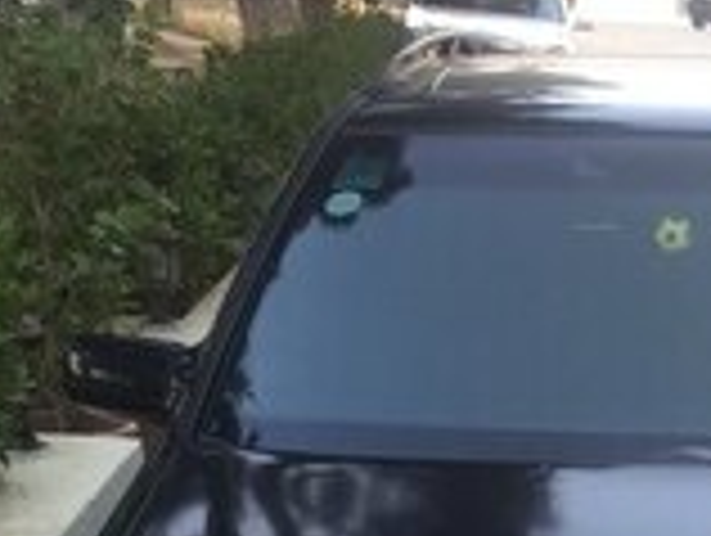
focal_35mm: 91
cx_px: 680
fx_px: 1872
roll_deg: -2.9
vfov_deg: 15.4
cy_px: 716
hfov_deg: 20.9
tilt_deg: -21.4
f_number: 2.2
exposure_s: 1/100
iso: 40
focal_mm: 4.15
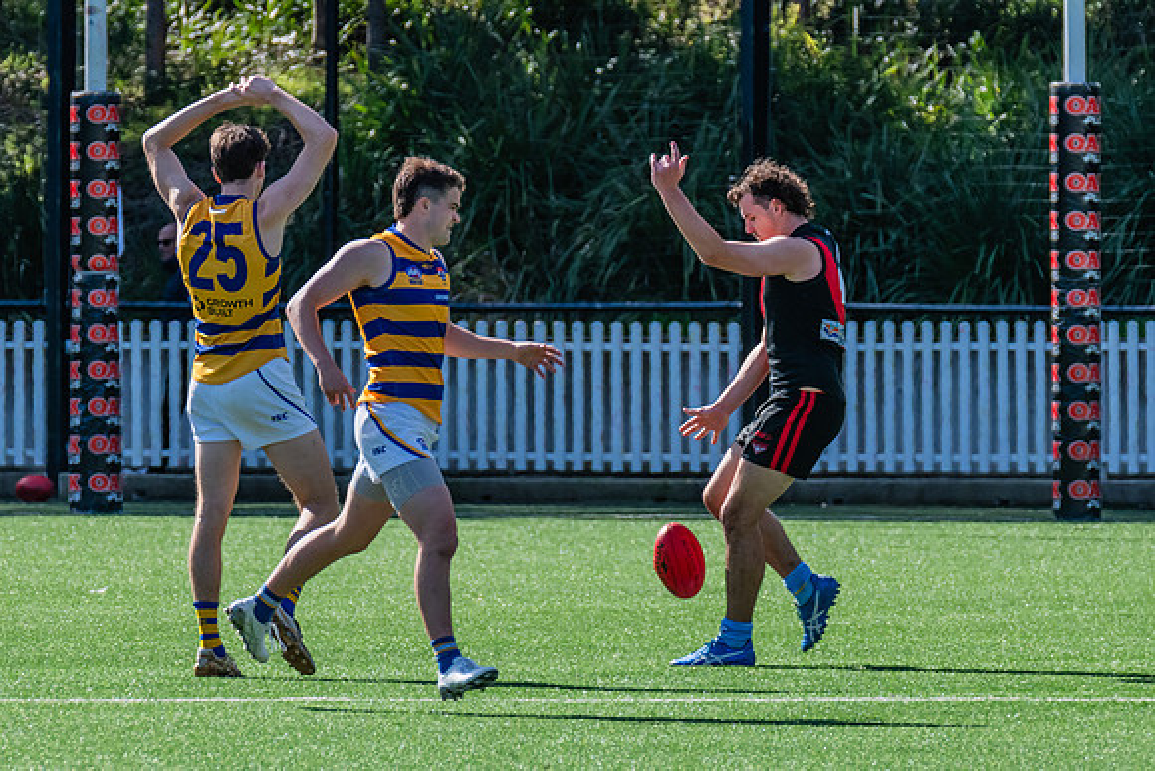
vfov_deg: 2.3
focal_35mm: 587
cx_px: 646
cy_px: 476
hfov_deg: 3.5
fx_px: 18832
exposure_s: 1/1000
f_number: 10
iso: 800
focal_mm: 410
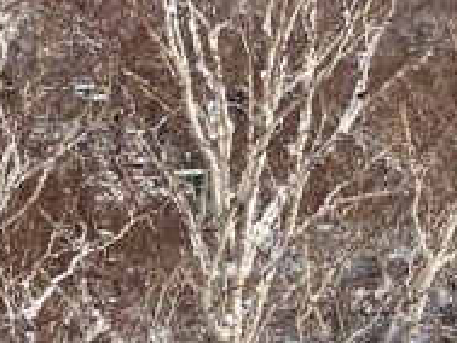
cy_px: 46
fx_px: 2906
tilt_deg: -11.8
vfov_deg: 6.7
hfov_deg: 8.5
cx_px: 953
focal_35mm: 220
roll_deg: +0.6
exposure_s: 1/4785
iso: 25
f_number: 2
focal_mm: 6
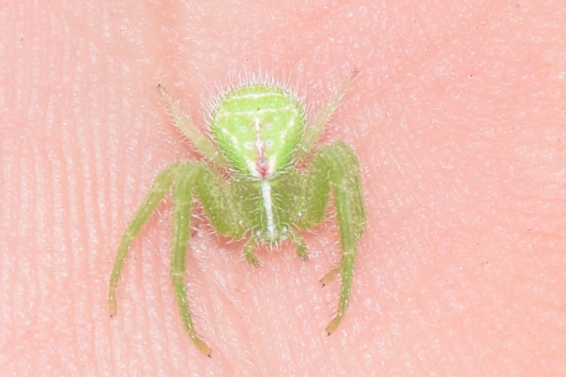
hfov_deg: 9.8
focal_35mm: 210
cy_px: 188
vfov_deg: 6.5
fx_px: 3301
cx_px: 283
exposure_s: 1/160
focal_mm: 140
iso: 100
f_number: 11
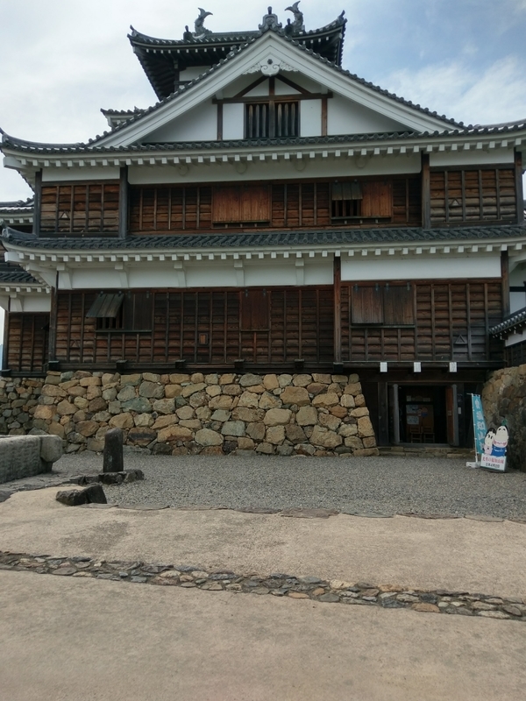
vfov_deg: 67.3
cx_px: 263
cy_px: 350
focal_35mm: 26
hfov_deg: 53.1
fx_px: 527
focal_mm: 4.58
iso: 100
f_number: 1.8
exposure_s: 1/2182
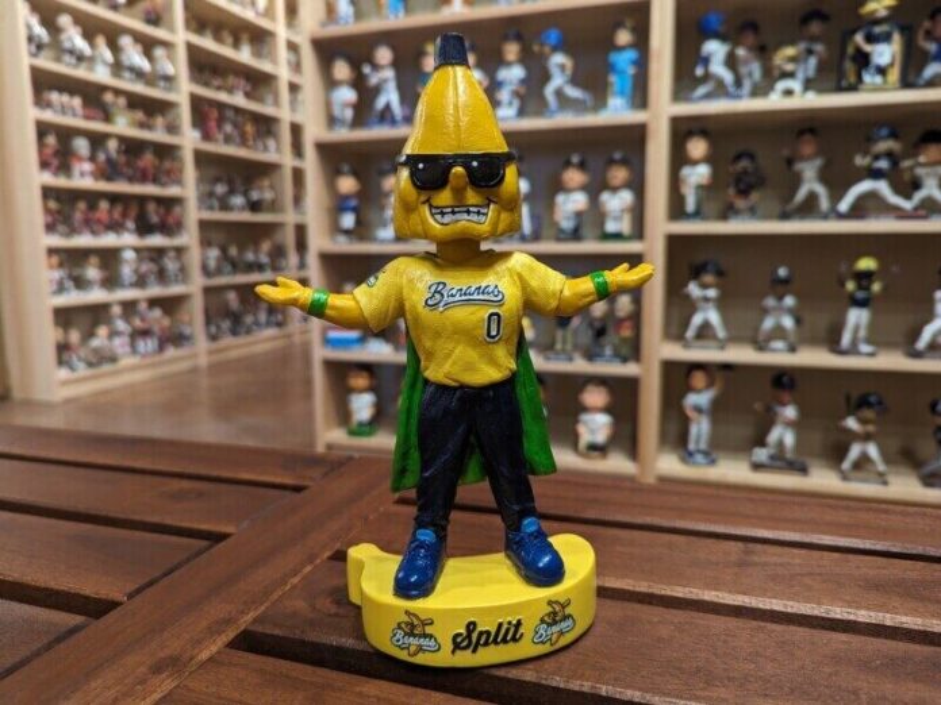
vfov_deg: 56.8
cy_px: 352
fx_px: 652
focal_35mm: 24
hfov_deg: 71.6
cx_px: 470
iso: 312
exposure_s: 1/24
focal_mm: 6.81
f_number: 1.85
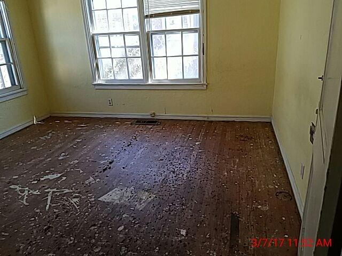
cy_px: 128
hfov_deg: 67.3
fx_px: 257
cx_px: 171
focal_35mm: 26
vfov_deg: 53.1
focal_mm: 4.2
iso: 80
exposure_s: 1/120
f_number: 1.7
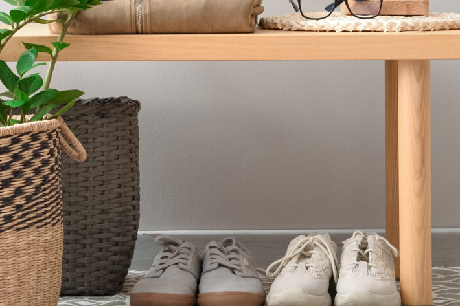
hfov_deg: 10.2
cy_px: -44
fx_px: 2580
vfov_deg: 6.8
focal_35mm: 202
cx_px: 137
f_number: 5.6
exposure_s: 1/160
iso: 250
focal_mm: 70
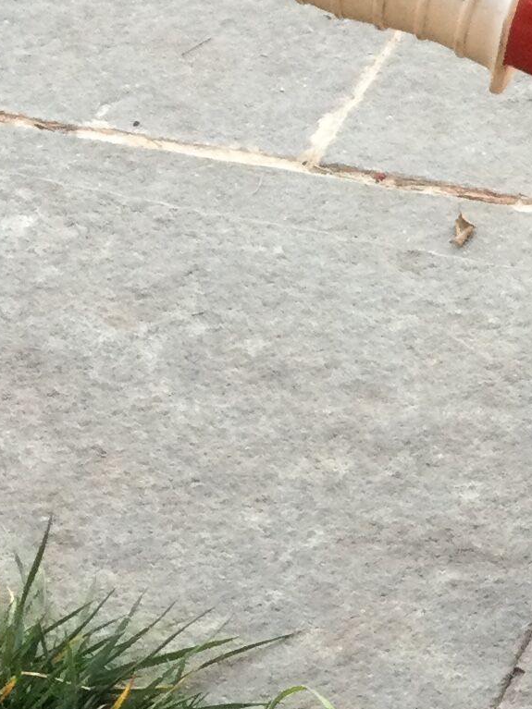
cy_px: 619
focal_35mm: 132
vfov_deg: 14.8
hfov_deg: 10.8
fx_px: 2706
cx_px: 825
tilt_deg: -51.4
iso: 80
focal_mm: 3.3
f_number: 2.4
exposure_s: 1/33
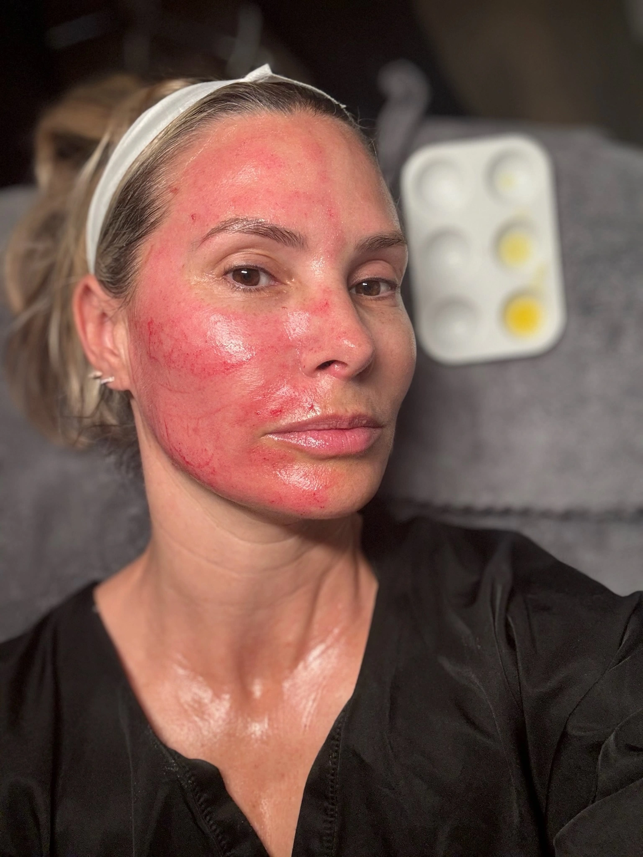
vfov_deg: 60.0
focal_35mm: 30
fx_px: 743
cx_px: 322
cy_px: 428
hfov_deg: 46.8
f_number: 1.9
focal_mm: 2.69
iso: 100
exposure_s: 1/60
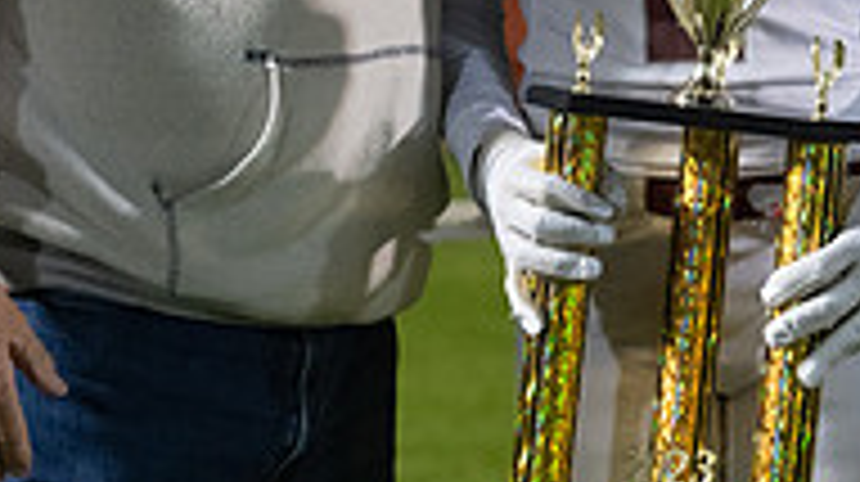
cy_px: -172
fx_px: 6926
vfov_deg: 4.0
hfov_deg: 7.1
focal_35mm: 304
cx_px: 750
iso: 4000
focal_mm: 82
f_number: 3.5
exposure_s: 1/320
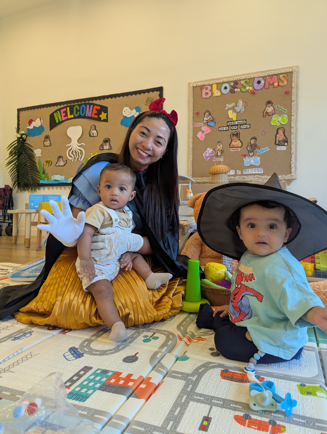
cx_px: 164
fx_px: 302
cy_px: 217
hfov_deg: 56.9
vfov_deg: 71.5
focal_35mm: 24
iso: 171
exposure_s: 1/136
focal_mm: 6.81
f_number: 1.85
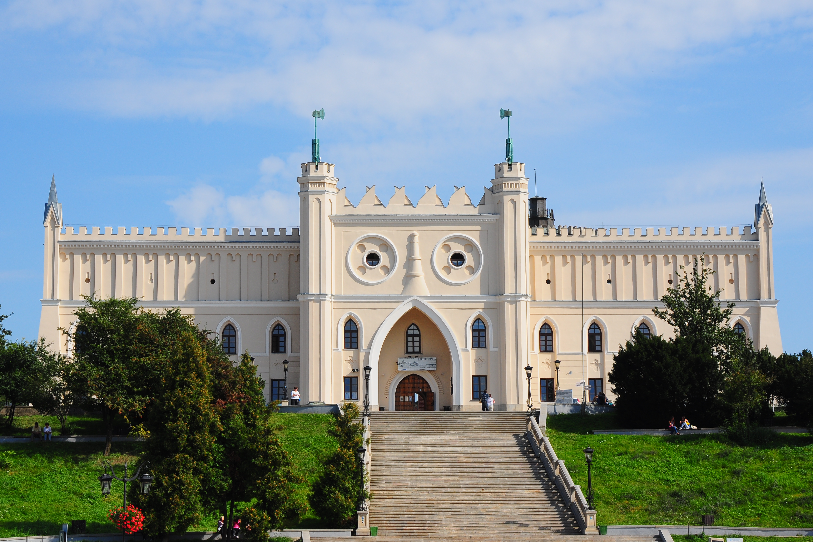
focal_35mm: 79
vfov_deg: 17.3
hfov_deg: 25.7
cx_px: 407
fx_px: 1784
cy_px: 272
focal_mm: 52
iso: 200
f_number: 9
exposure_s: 1/400
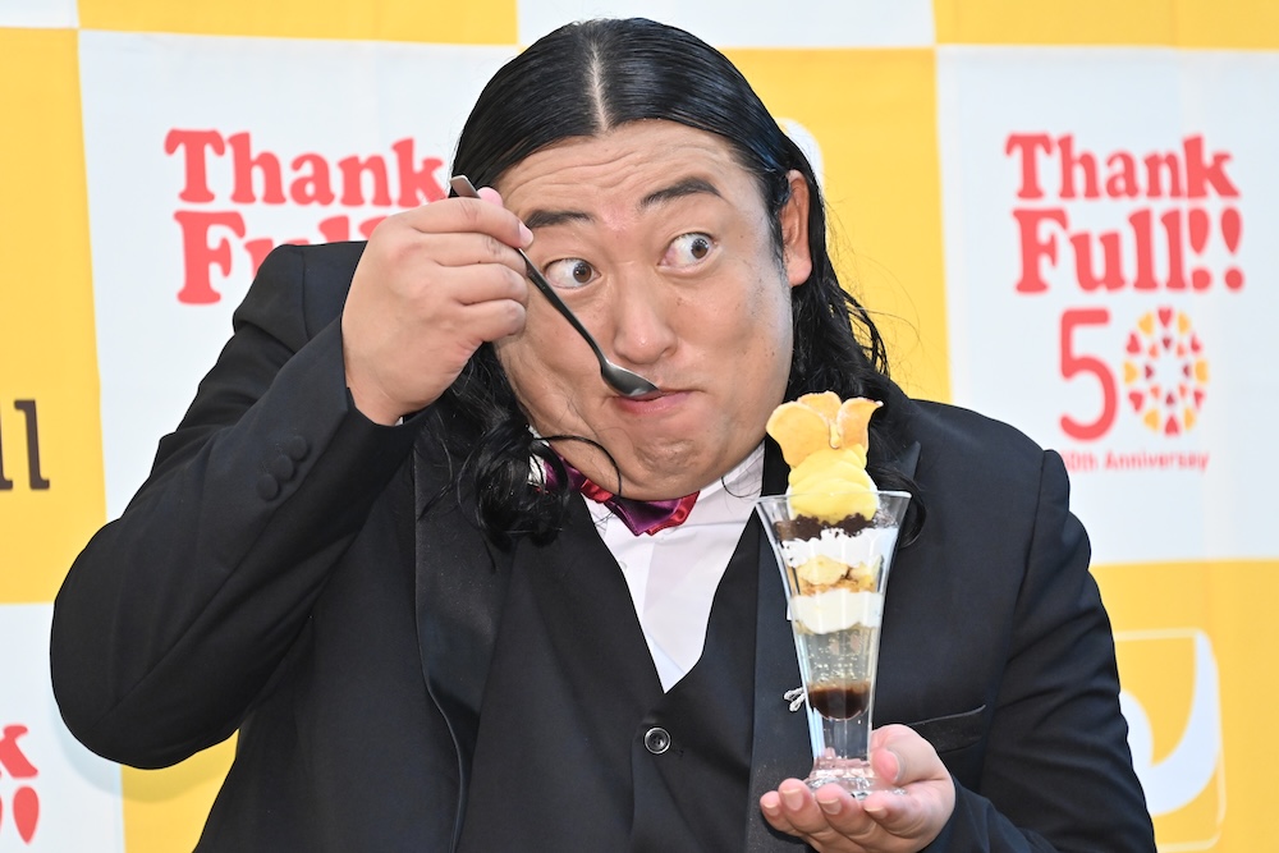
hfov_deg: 6.9
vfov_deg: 4.6
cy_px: 426
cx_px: 640
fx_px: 10659
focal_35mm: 300
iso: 6400
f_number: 7.1
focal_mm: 300
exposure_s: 1/200
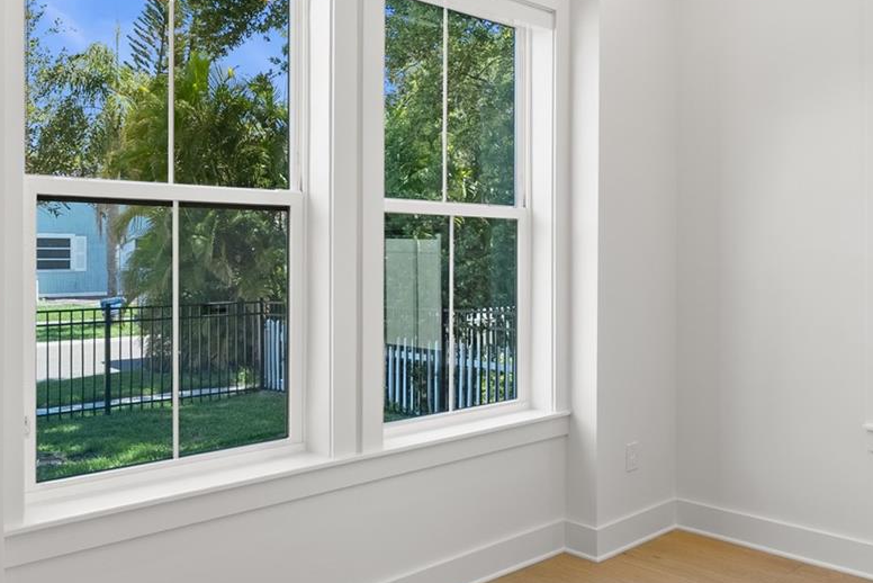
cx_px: 606
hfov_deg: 55.6
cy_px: 260
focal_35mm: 33
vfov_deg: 40.0
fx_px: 801
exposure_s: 1/15
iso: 500
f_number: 8
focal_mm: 16
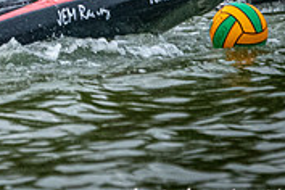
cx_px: 24
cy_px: 5
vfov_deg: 0.8
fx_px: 13639
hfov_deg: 1.2
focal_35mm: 1723
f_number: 5.6
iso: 5000
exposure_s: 1/2000
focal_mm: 400
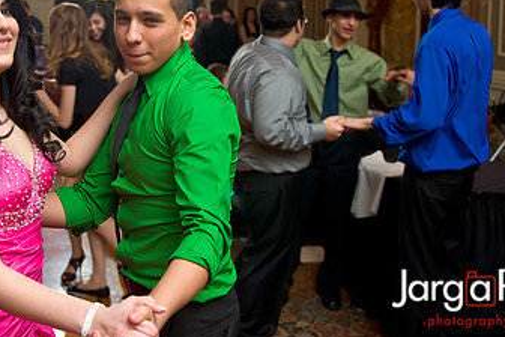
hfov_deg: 39.1
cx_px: 161
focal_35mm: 50
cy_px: 59
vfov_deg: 26.4
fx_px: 701
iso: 1600
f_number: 3.2
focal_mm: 29
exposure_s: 1/125
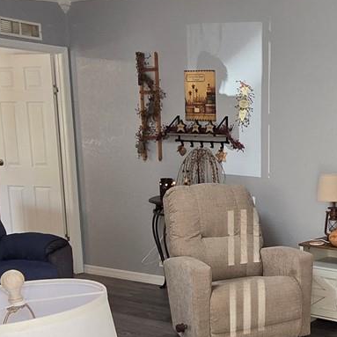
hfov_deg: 32.0
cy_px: 234
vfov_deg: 34.9
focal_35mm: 48
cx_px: 353
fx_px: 529
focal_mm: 2.2
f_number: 2.2
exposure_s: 1/60
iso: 100
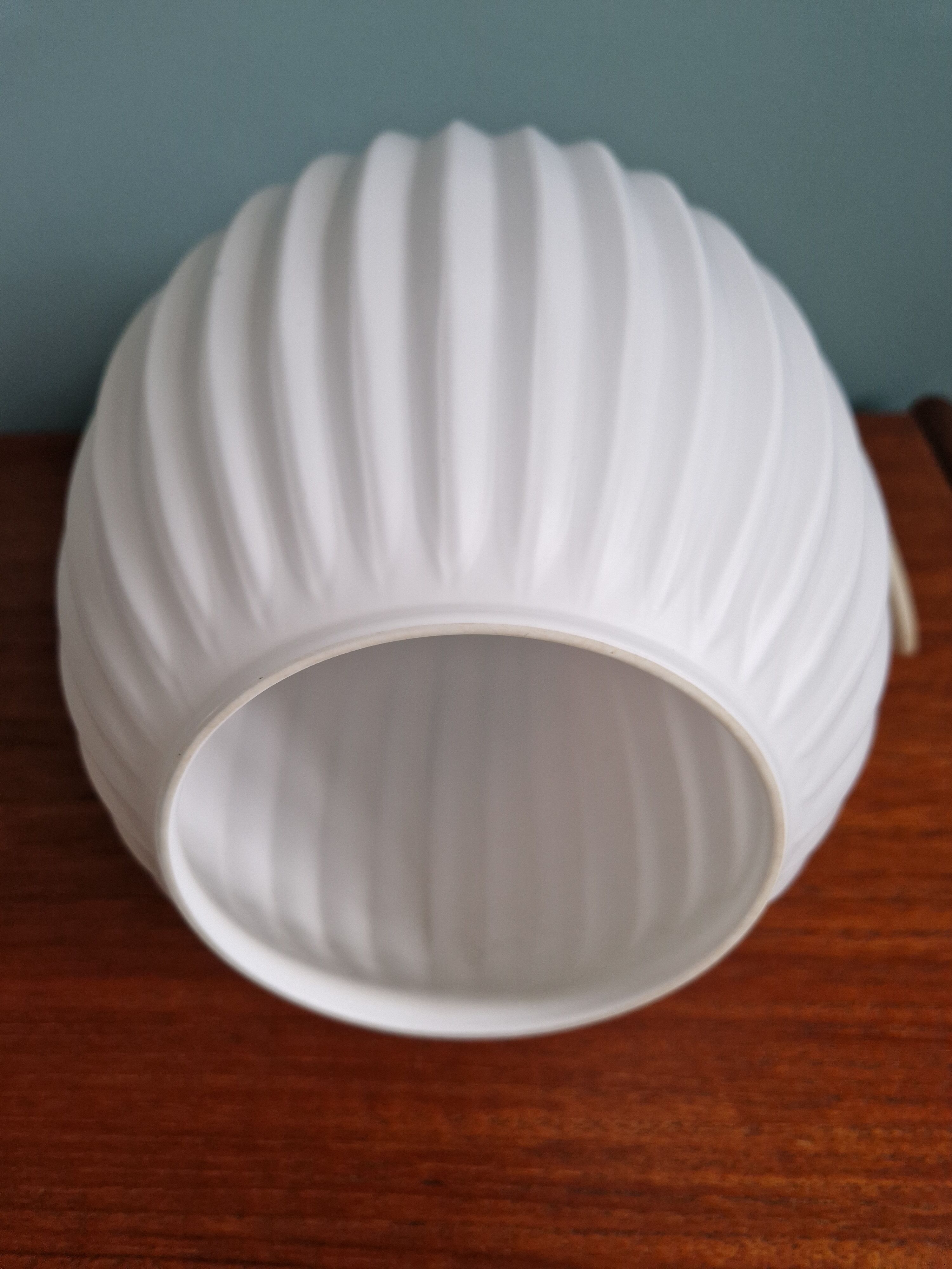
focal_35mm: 23
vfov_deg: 73.9
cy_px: 634
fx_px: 843
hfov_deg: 58.9
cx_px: 476
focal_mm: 5.4
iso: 50
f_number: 1.8
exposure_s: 1/100
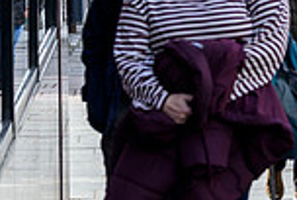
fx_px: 2653
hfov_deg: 6.2
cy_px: -230
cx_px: 587
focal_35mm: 321
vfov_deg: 4.2
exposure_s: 1/640
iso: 500
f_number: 5
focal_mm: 70
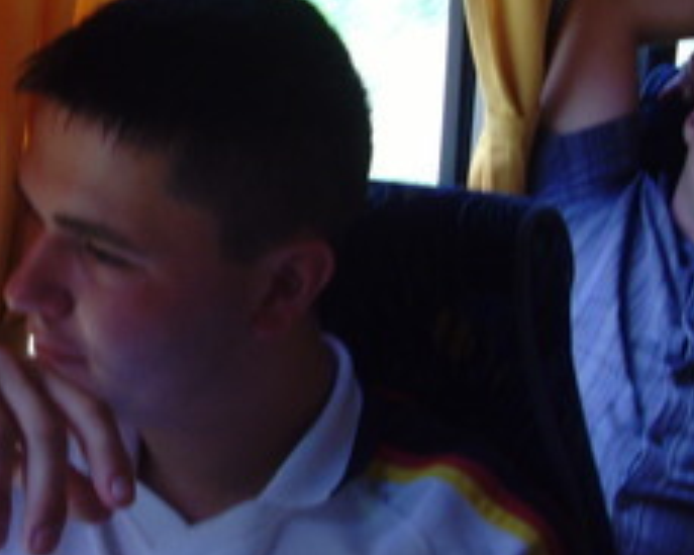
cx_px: 176
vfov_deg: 18.4
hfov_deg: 22.8
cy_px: 390
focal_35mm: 83
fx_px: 1704
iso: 120
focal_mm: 6.6
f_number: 3.5
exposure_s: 1/45
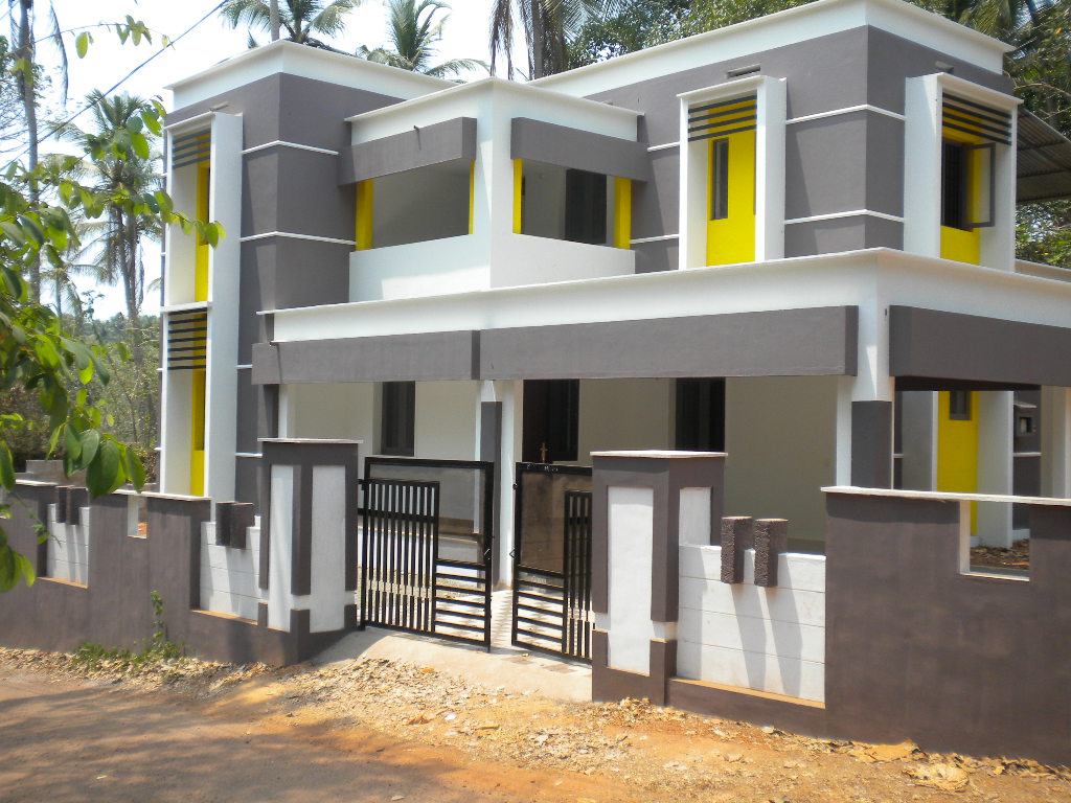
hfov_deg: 45.8
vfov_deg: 35.1
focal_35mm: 41
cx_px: 536
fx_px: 1269
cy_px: 402
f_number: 4.9
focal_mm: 7.4
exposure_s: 1/332
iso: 113
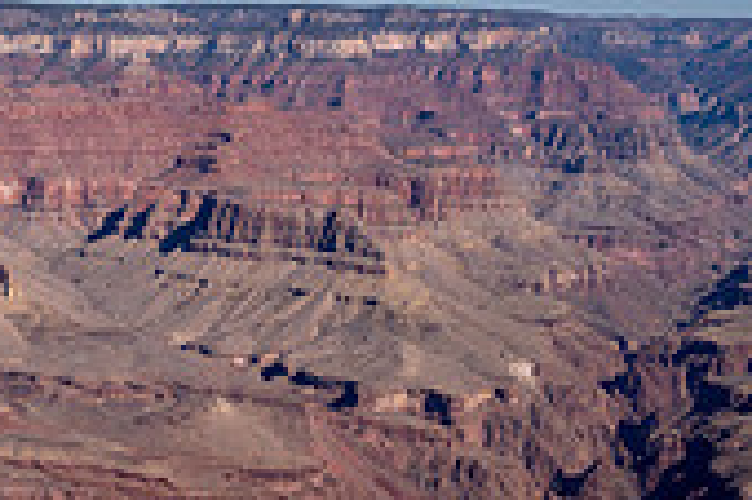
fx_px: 2087
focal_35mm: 100
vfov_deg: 13.7
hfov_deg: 18.6
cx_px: -297
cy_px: 239
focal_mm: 29
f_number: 8
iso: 400
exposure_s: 1/2000
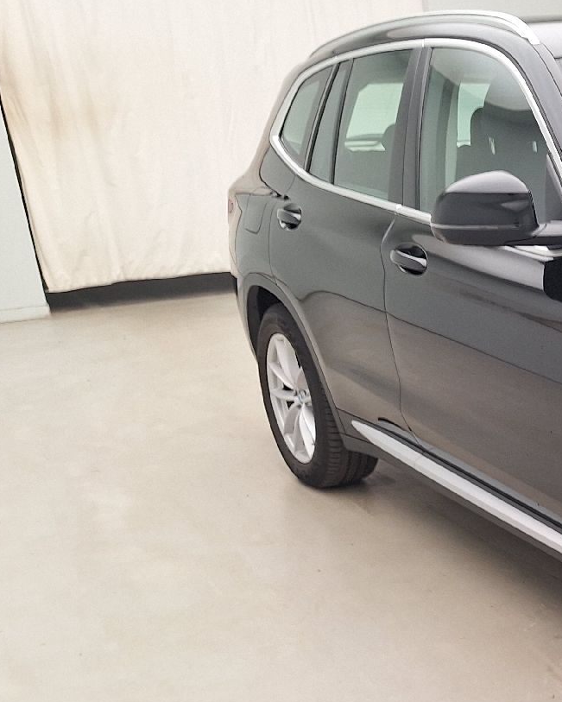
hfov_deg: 24.3
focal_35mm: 53
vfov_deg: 34.9
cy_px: 493
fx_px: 1101
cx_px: 767
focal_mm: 5.54
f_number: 1.8
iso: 64
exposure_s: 1/100
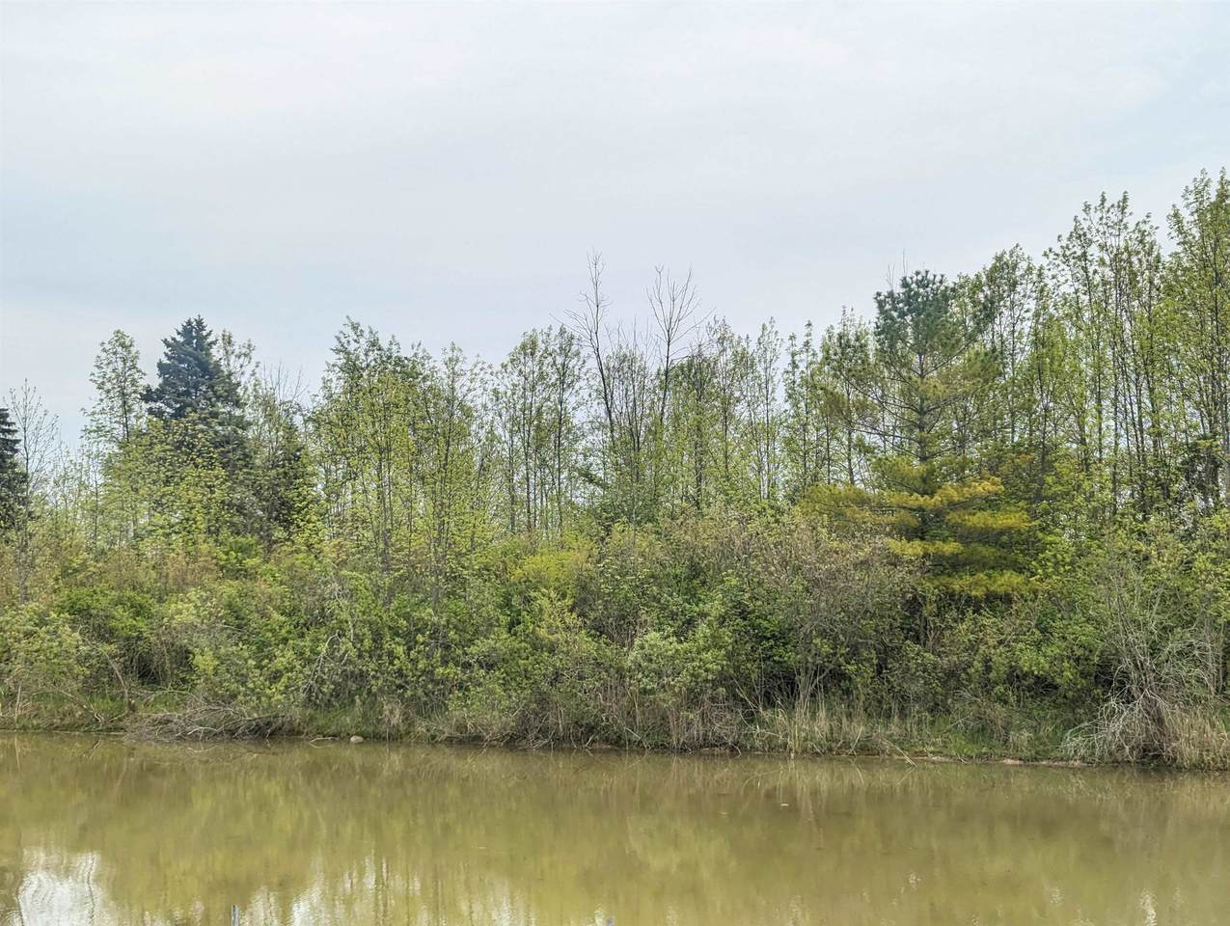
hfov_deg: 39.6
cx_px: 615
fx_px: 1708
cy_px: 463
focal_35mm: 48
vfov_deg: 30.3
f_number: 1.85
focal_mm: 6.81
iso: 47
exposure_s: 1/497
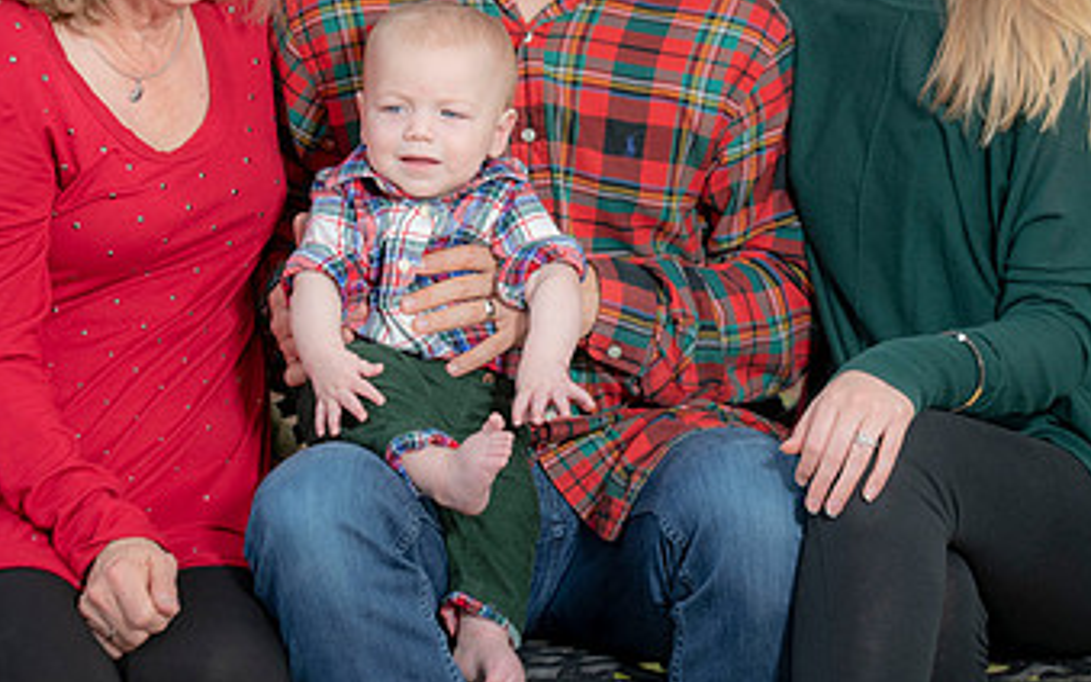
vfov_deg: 8.3
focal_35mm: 157
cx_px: 512
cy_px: 159
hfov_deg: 13.3
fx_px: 4669
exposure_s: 1/200
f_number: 5.6
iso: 320
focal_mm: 90
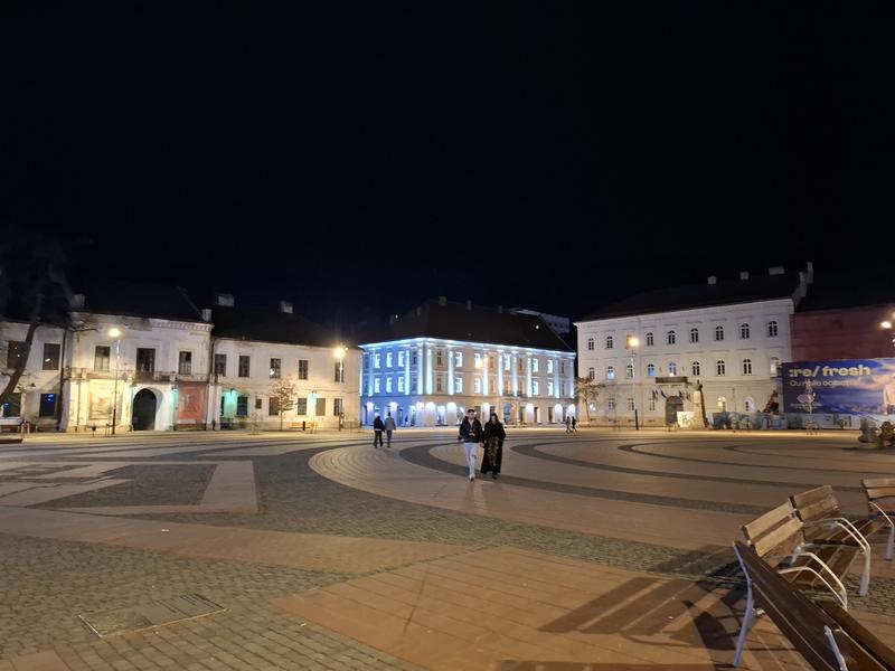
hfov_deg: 73.9
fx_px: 595
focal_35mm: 23
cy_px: 336
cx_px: 448
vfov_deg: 58.9
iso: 640
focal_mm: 5.54
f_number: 1.8
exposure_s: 1/25
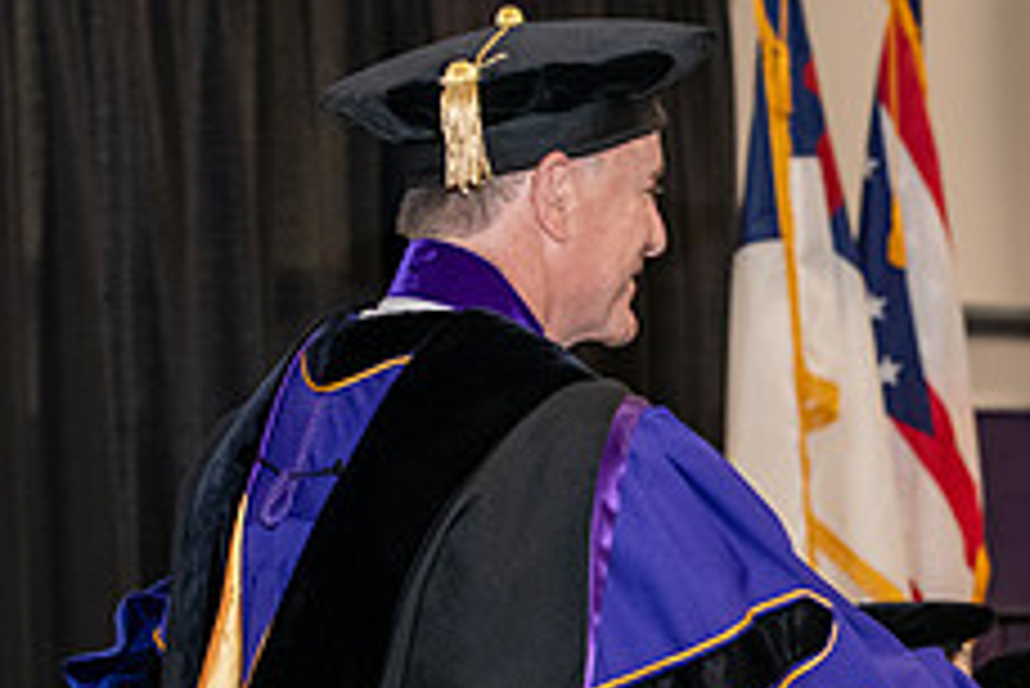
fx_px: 5067
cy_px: 573
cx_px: 1012
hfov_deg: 11.5
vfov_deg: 7.8
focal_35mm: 177
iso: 2500
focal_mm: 70
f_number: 5
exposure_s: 1/200
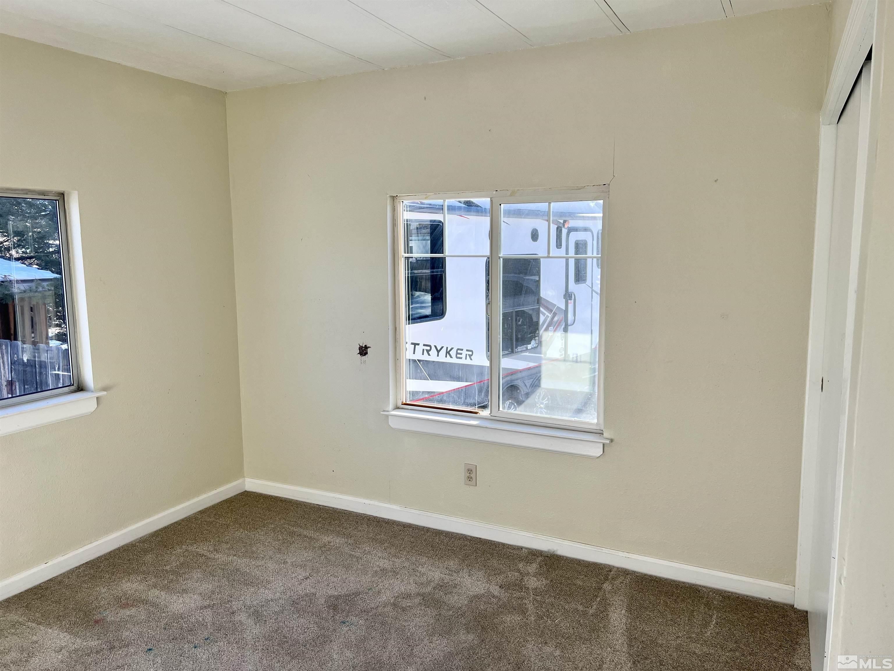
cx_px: 447
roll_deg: +0.8
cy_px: 336
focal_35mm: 26
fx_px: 671
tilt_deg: -8.2
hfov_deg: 67.3
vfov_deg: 53.1
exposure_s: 1/894
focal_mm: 5.7
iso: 50
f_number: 1.5
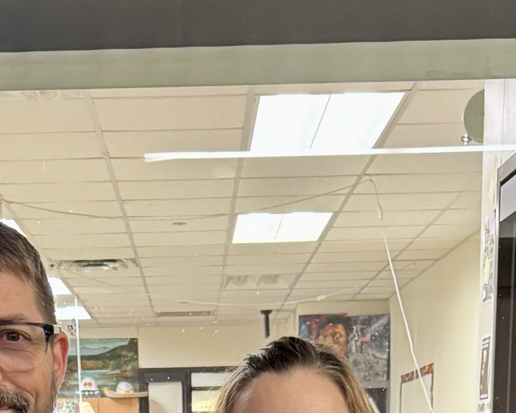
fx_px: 1466
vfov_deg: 13.3
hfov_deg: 19.9
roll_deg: +1.9
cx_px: 198
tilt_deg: -17.1
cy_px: 873
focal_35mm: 96
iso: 400
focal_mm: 6.76
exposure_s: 1/60
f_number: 1.78
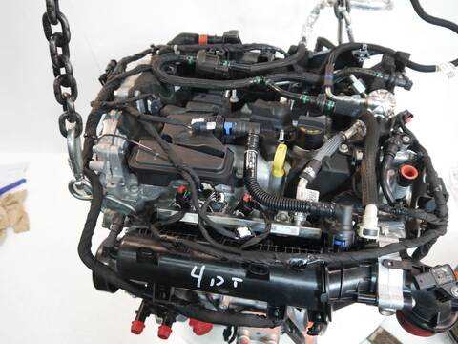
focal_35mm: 28
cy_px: 172
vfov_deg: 49.7
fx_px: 370
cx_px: 229
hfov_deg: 63.4
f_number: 3.5
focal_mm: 14
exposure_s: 1/125
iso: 1250
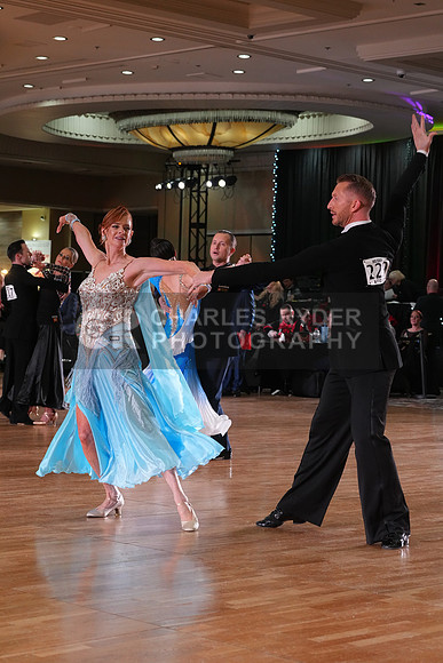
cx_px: 222
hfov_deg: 17.3
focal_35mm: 79
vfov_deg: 25.7
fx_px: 1457
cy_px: 332
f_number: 6.3
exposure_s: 1/200
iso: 3200
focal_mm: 79
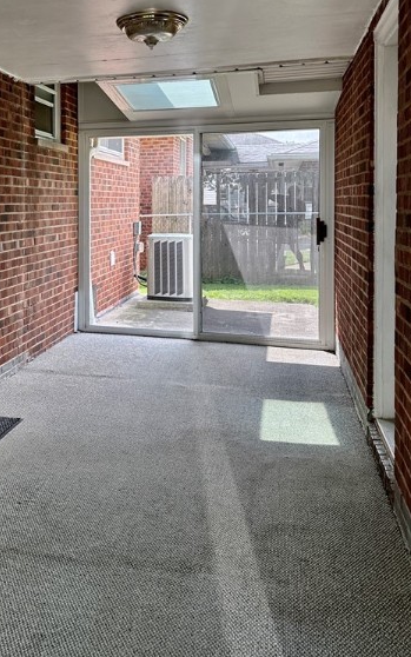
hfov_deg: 35.1
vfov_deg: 54.1
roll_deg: -0.7
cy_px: 215
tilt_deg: -1.3
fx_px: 627
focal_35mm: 35
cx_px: 79
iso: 80
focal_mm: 6.86
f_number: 1.78
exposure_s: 1/341
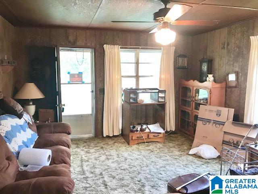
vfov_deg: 49.7
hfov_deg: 63.4
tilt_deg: -6.5
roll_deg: +0.7
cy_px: 97
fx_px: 209
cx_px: 129
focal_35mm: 28
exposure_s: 1/13
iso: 100
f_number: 1.8
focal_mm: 3.99
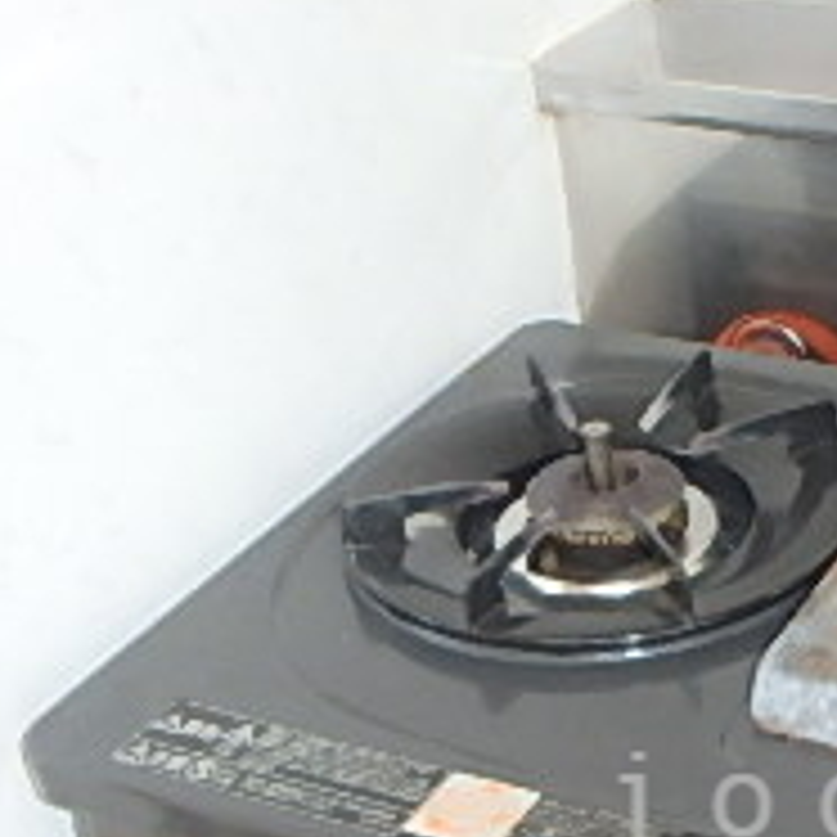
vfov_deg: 25.7
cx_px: 918
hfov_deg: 25.0
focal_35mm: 64
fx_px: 1751
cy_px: 806
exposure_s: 1/30
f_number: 3.5
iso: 400
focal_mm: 3.7
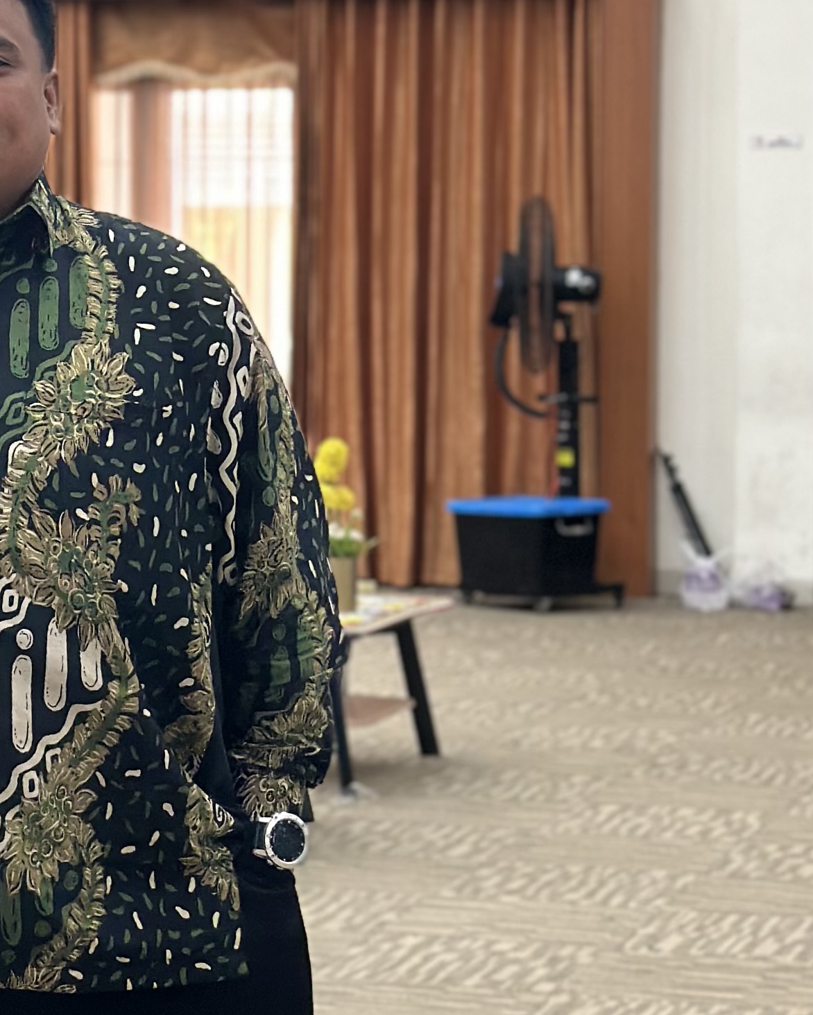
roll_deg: -0.8
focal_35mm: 129
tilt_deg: -1.4
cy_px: 382
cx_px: 39
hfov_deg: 11.9
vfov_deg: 14.9
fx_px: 3878
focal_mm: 6.86
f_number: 1.78
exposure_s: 1/50
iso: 125
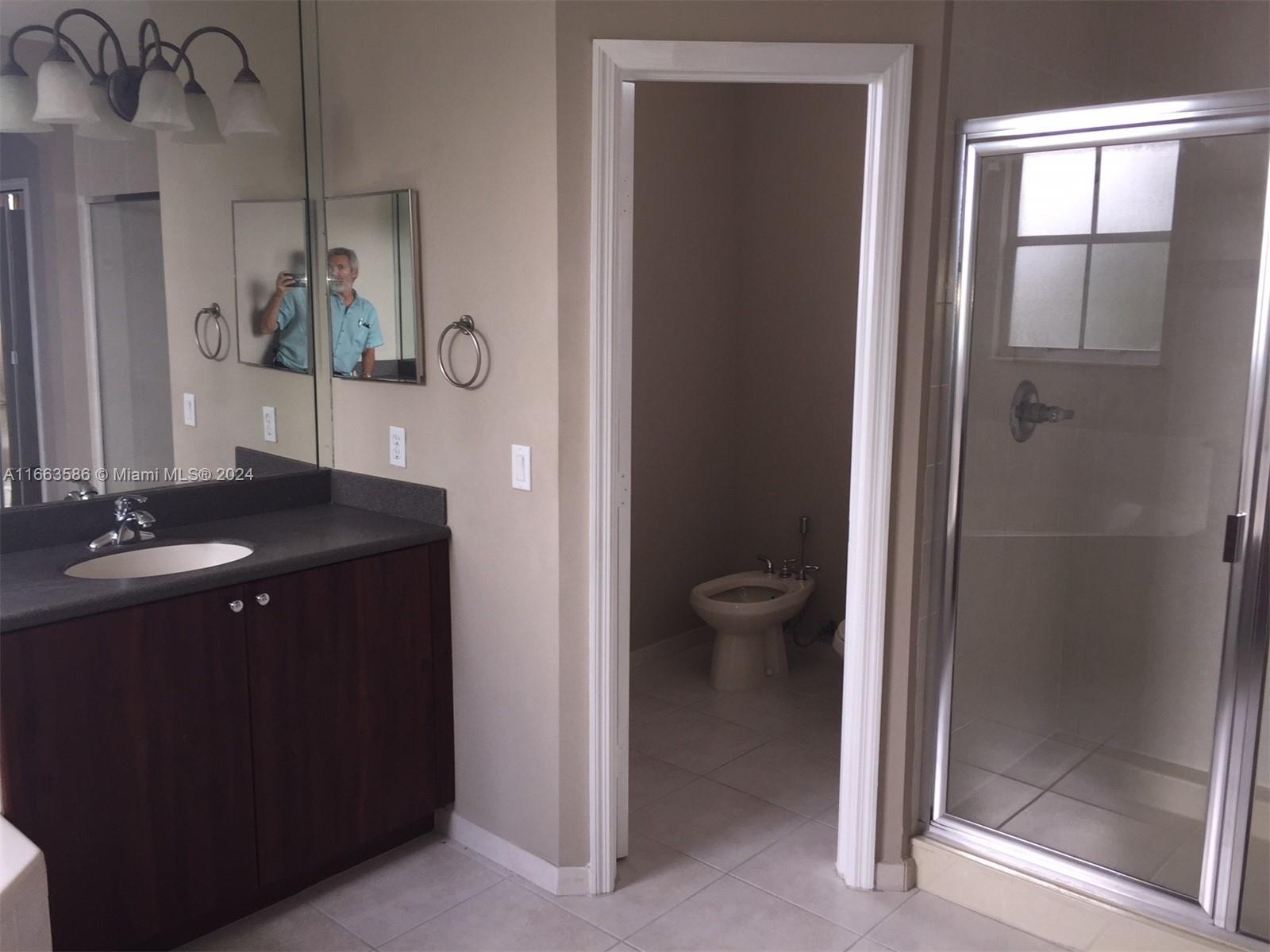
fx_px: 1064
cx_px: 635
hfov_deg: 61.7
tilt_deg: -8.6
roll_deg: -0.5
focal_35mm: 29
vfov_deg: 48.2
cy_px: 476
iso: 32
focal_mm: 4.15
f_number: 2.2
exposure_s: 1/44
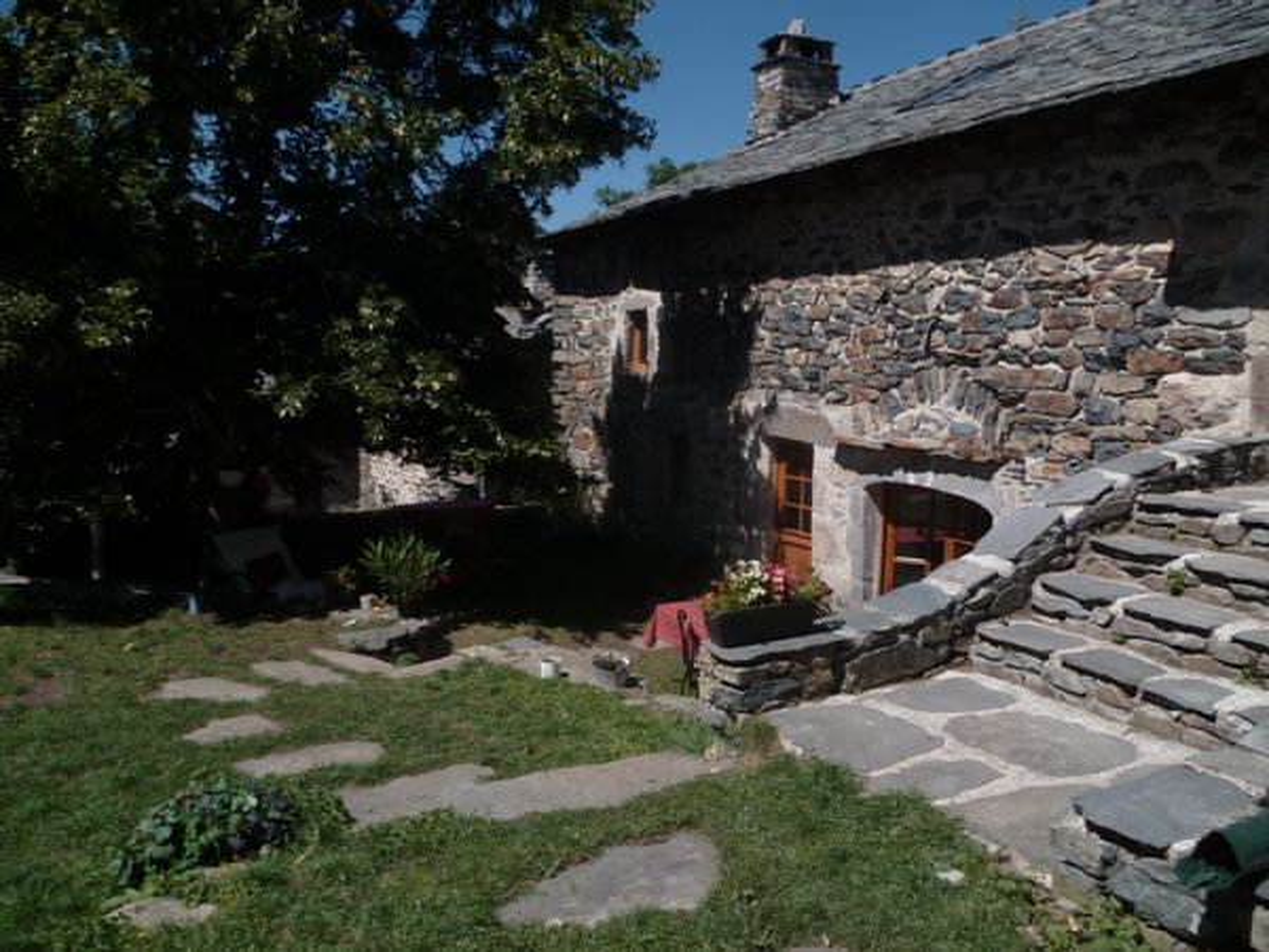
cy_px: 476
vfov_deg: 49.7
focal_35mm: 28
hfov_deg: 63.4
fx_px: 1026
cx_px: 634
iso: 100
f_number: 9
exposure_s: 1/320
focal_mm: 5
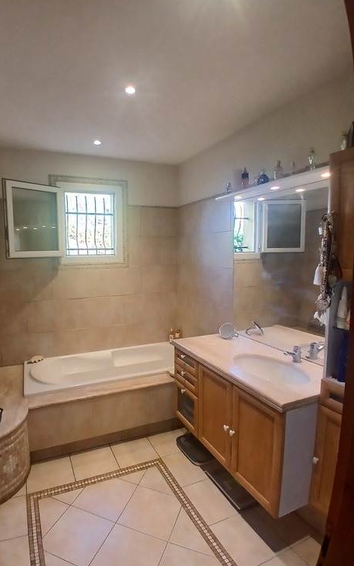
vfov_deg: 88.0
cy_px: 278
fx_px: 293
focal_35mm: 19
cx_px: 135
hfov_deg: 61.5
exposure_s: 1/33
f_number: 2.2
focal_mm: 1.4
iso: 100
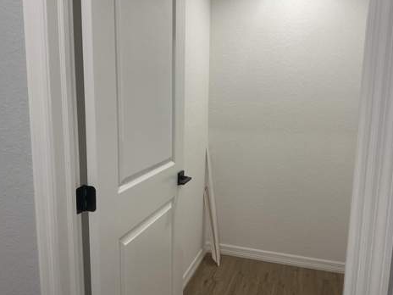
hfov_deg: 60.0
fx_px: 341
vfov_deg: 46.8
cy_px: 145
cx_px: 196
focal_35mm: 30
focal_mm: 3
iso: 50
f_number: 1.8
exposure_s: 1/120
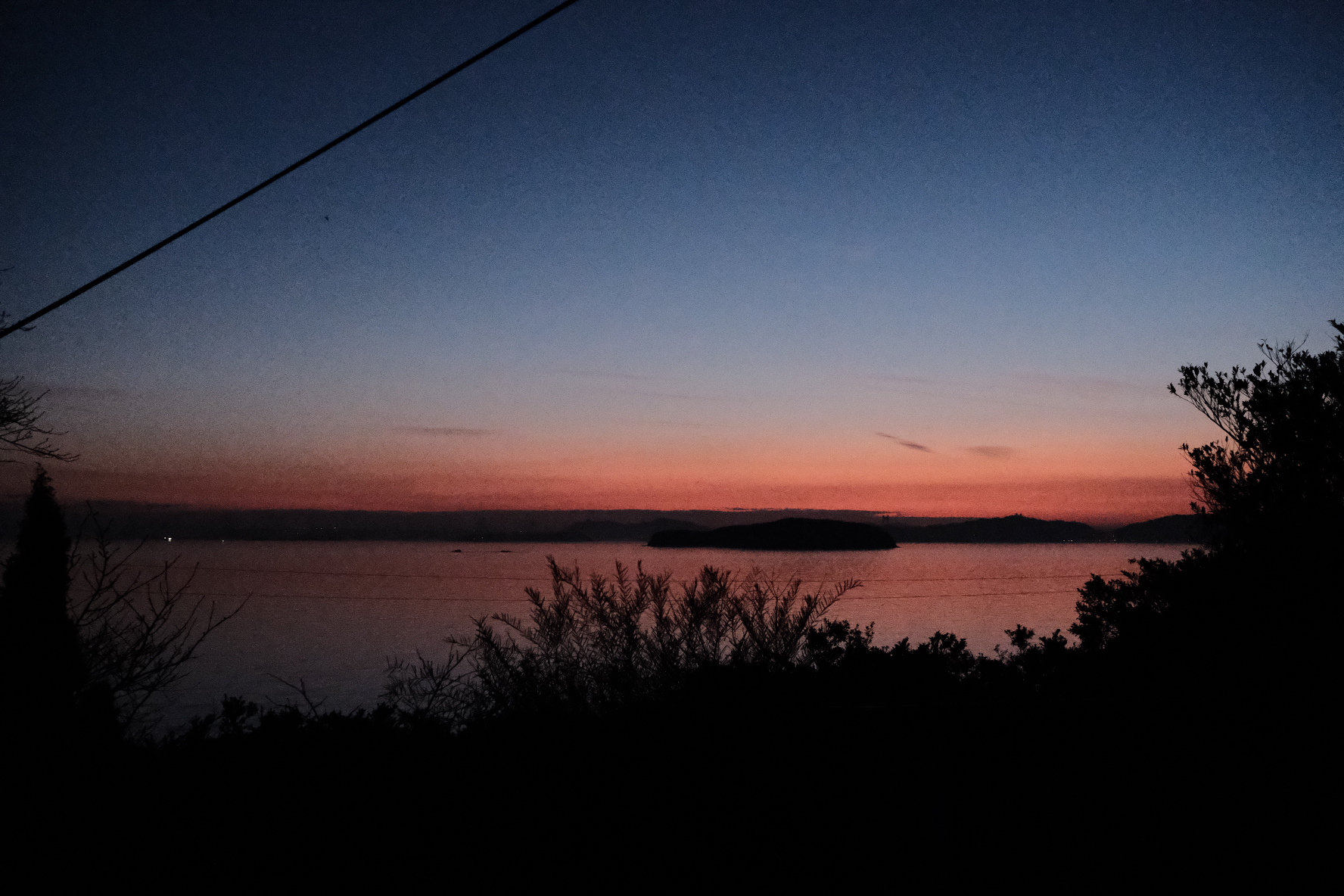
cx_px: 672
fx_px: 1307
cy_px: 448
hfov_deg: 54.4
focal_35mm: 35
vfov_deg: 37.9
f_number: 3.6
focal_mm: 23
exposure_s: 1/160
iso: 25600
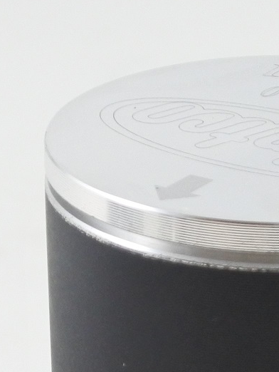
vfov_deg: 11.5
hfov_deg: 8.7
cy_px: 364
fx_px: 1825
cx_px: 289
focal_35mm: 170
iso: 640
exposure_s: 1/125
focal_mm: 17.2
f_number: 4.5
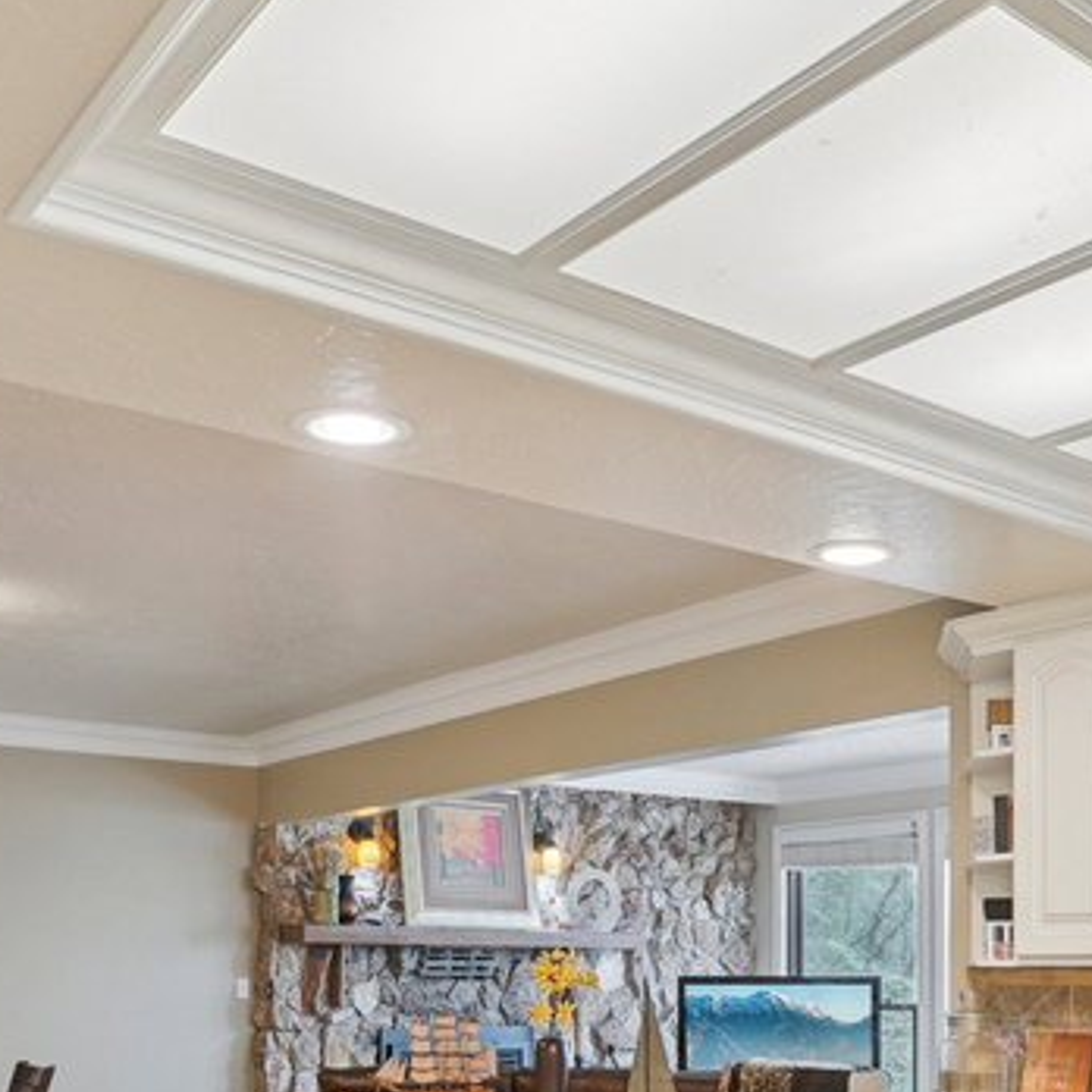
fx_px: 1428
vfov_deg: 39.0
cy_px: 977
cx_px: 656
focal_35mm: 40
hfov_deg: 41.7
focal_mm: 16
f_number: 8
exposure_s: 1/20
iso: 400
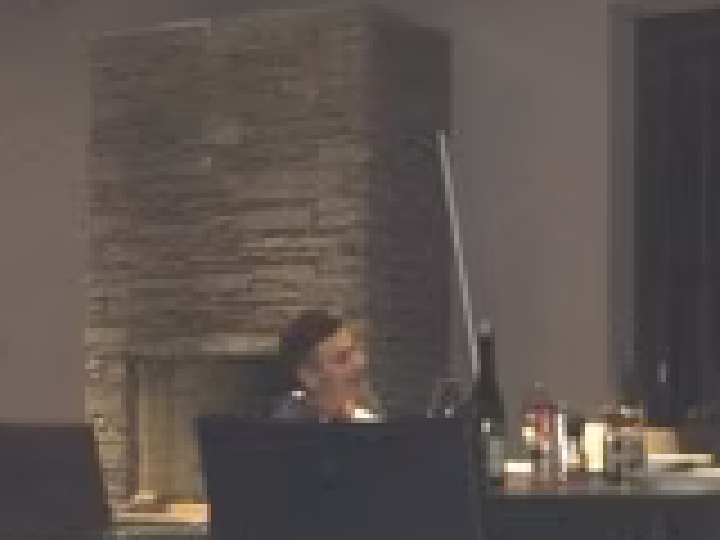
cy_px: 400
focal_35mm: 90
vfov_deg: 16.3
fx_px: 1872
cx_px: 284
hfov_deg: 21.7
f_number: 2.2
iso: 500
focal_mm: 4.12
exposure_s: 1/16
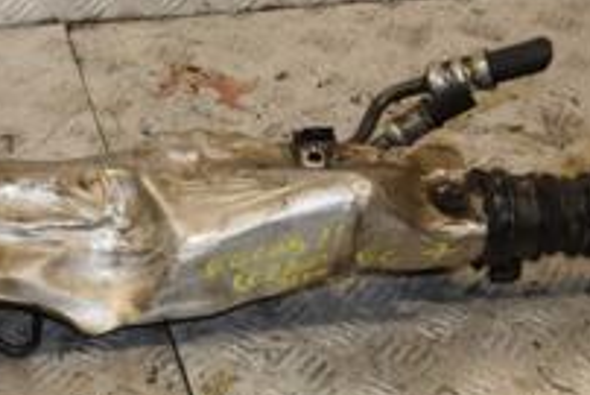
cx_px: -12
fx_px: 1607
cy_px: 181
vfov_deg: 14.0
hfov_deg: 20.1
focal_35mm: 98
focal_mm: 22
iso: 800
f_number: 6.3
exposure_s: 1/200
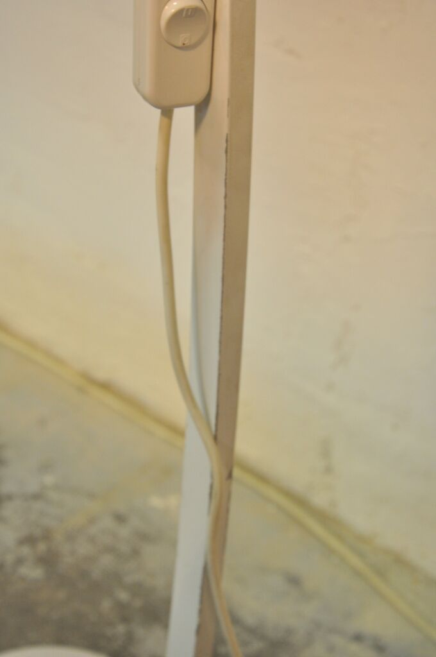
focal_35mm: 63
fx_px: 1148
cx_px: 218
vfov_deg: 31.9
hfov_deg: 21.5
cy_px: 328
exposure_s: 1/10
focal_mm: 42
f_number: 6.3
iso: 800
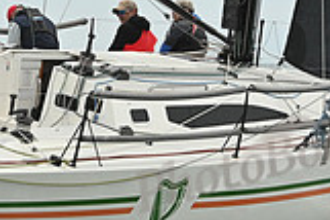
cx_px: 31
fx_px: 3141
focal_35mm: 343
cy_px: 81
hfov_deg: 6.0
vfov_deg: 4.0
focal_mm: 95
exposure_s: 1/1000
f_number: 9
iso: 320
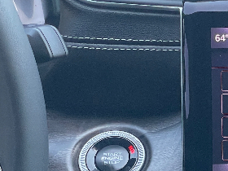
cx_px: 374
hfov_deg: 10.0
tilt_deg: -31.6
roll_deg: +0.5
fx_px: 1251
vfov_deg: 7.8
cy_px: 202
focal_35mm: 190
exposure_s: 1/99
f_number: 2
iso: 160
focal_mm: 6
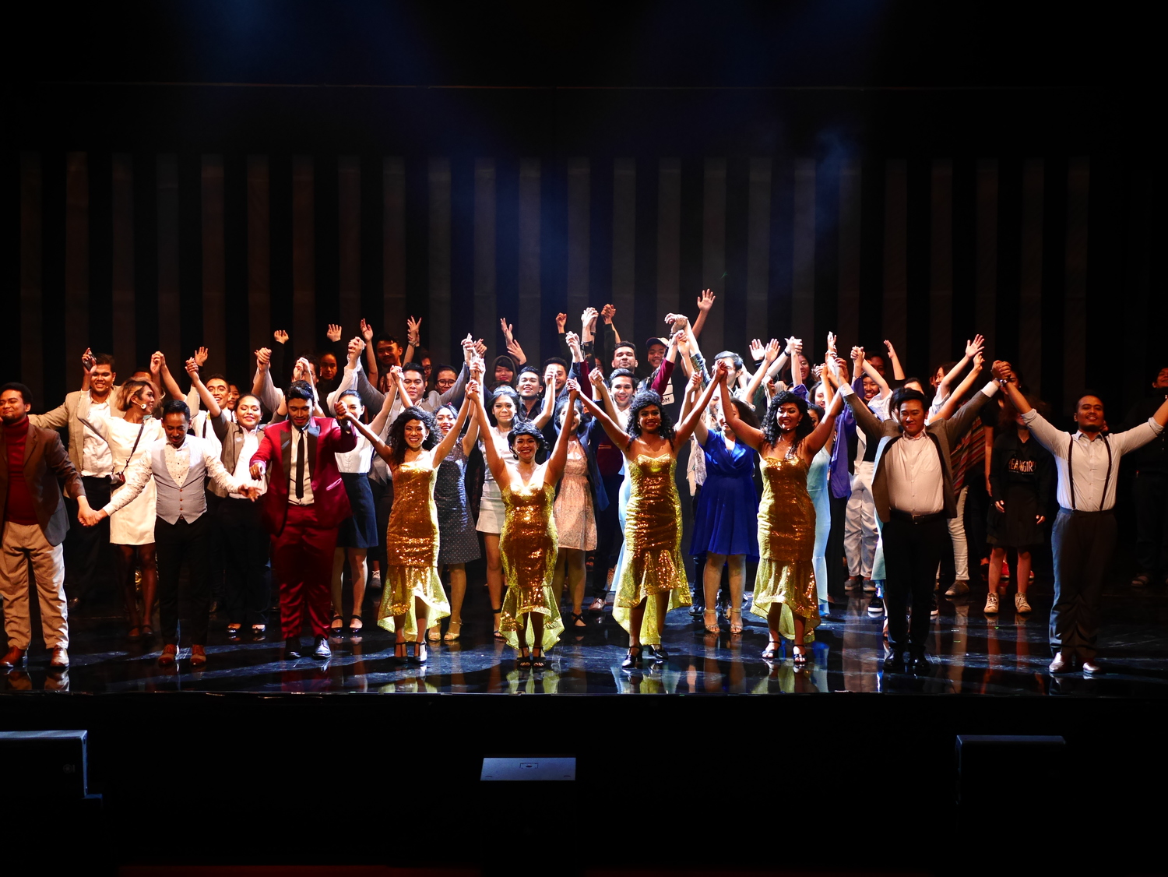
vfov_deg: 16.4
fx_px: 3038
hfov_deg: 21.8
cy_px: 438
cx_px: 584
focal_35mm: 90
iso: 2000
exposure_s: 1/250
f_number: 1.8
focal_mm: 45
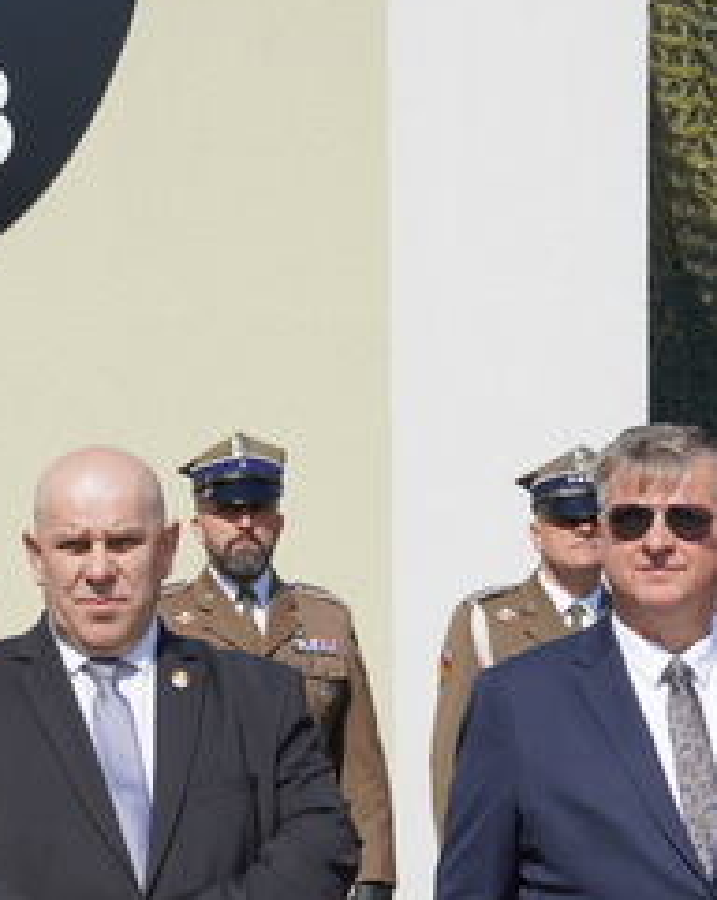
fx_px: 4110
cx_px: 7
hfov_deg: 9.9
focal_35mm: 155
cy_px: 945
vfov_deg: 12.3
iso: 100
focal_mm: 33
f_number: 5.6
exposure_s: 1/640
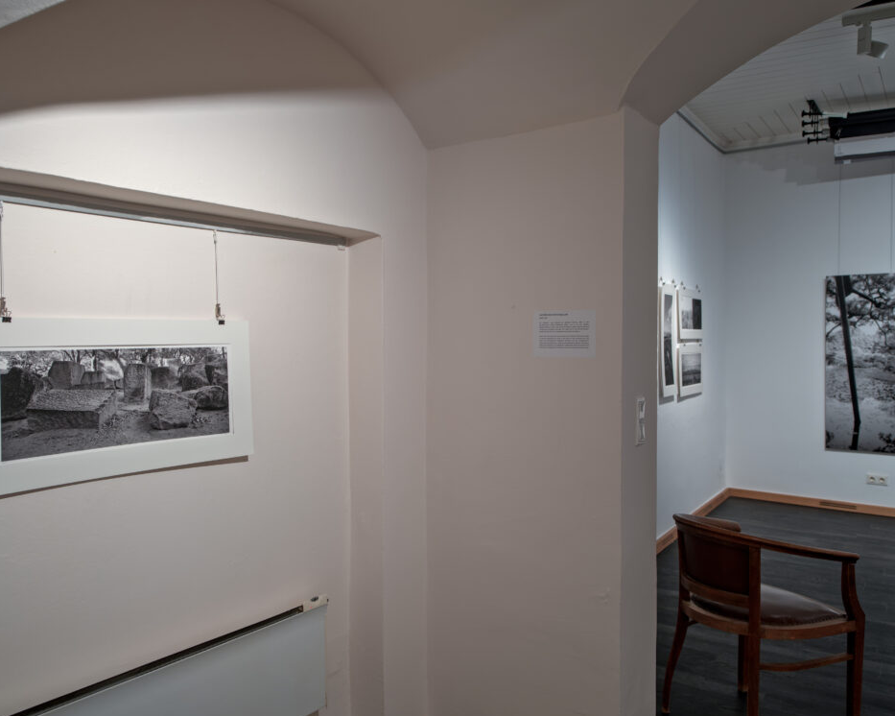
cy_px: 353
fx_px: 794
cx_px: 419
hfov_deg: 58.7
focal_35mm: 30
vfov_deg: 48.5
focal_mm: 35
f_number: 6.3
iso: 800
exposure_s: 1/25
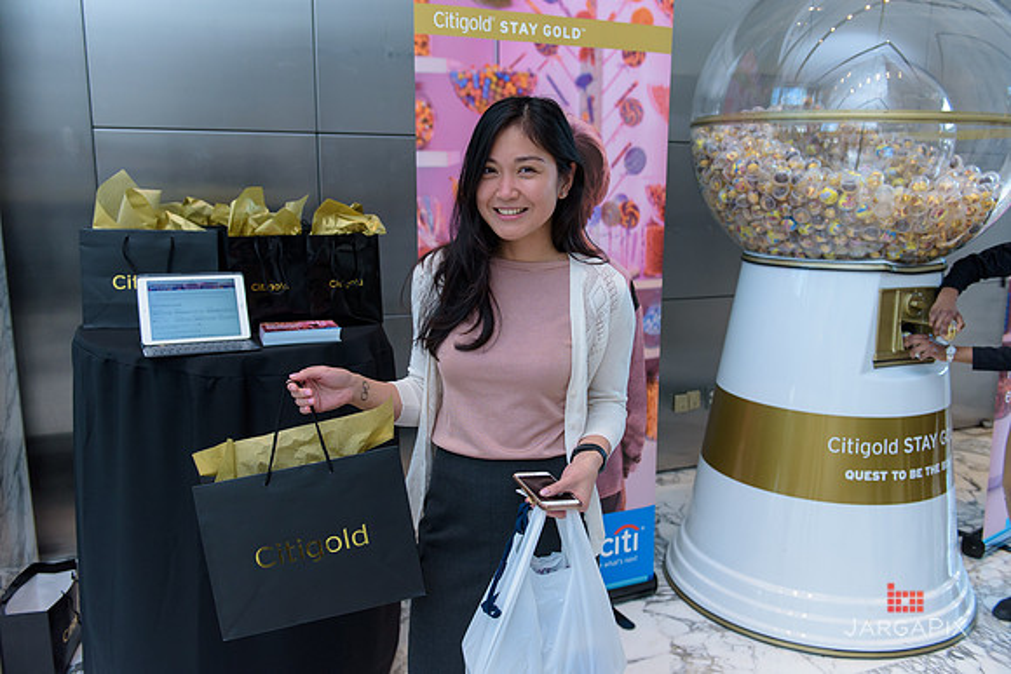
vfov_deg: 45.0
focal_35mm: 29
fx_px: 815
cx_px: 506
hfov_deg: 63.6
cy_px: 337
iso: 800
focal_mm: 29
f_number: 3.2
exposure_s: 1/200
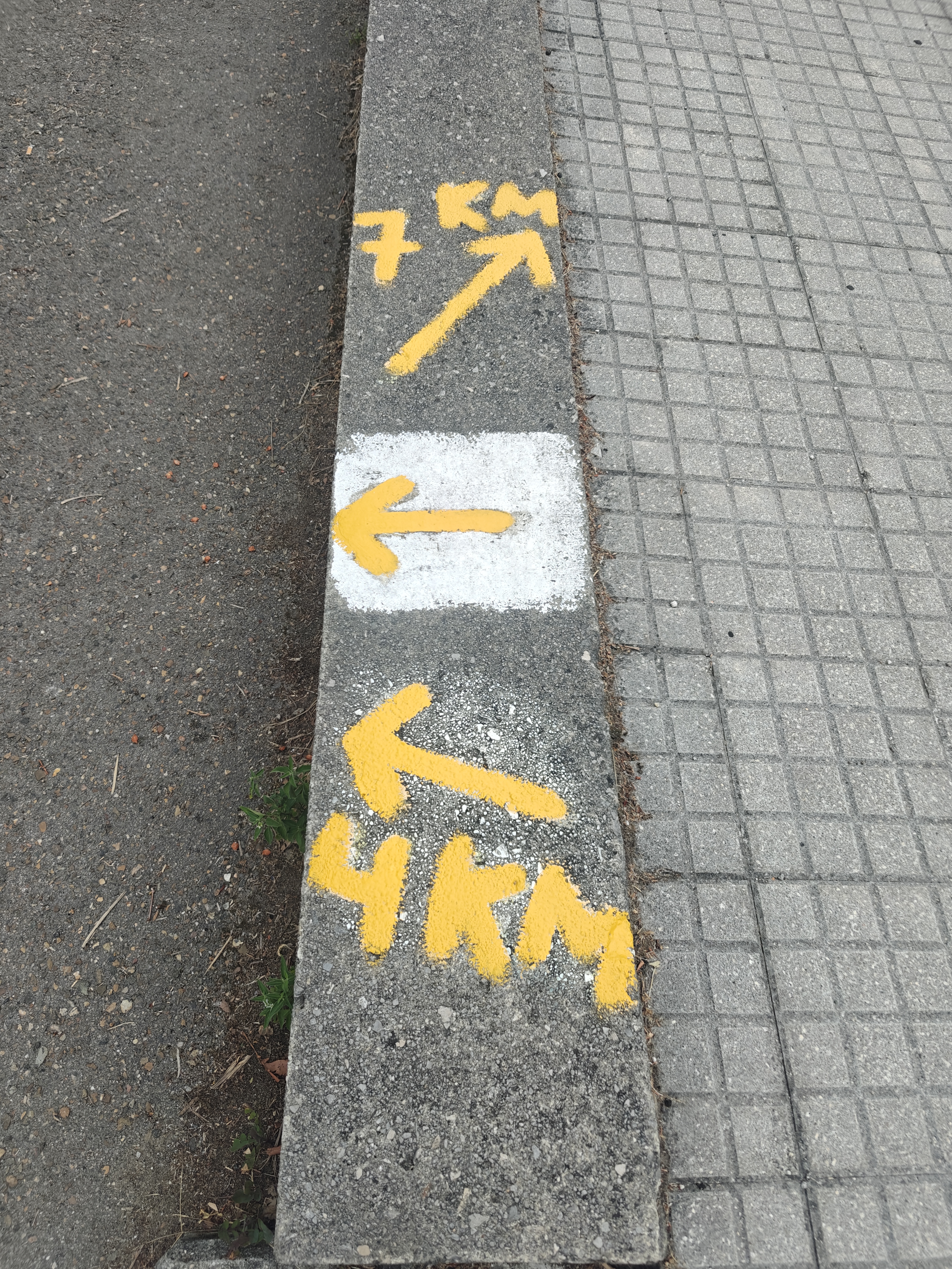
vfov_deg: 73.9
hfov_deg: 58.9
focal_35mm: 23
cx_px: 476
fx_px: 843
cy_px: 634
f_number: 1.6
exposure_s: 1/474
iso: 50
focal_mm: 6.06
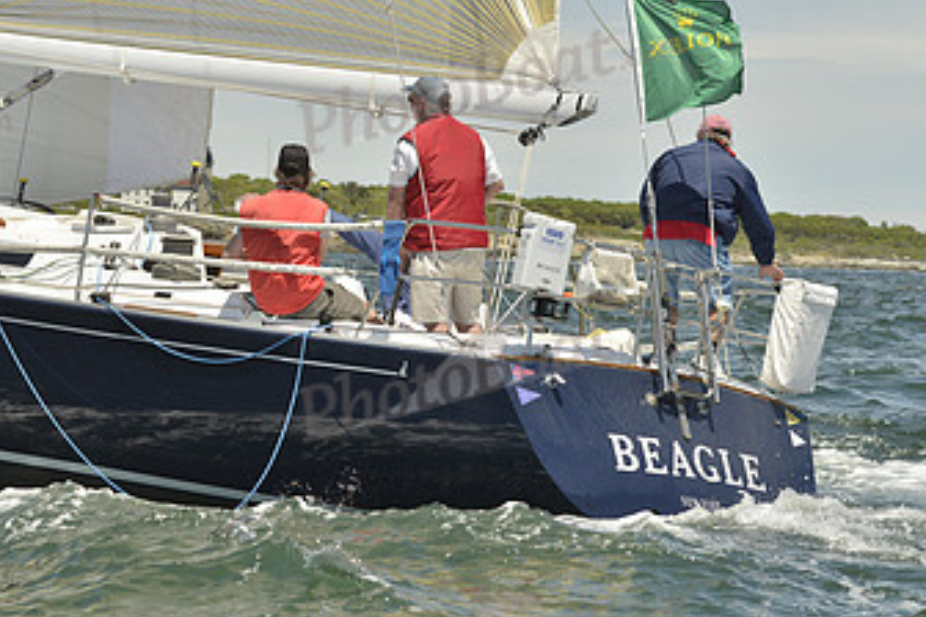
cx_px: 157
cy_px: 266
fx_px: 3112
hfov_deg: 16.8
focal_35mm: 121
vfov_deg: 11.3
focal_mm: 70
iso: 280
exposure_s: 1/1600
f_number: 7.1
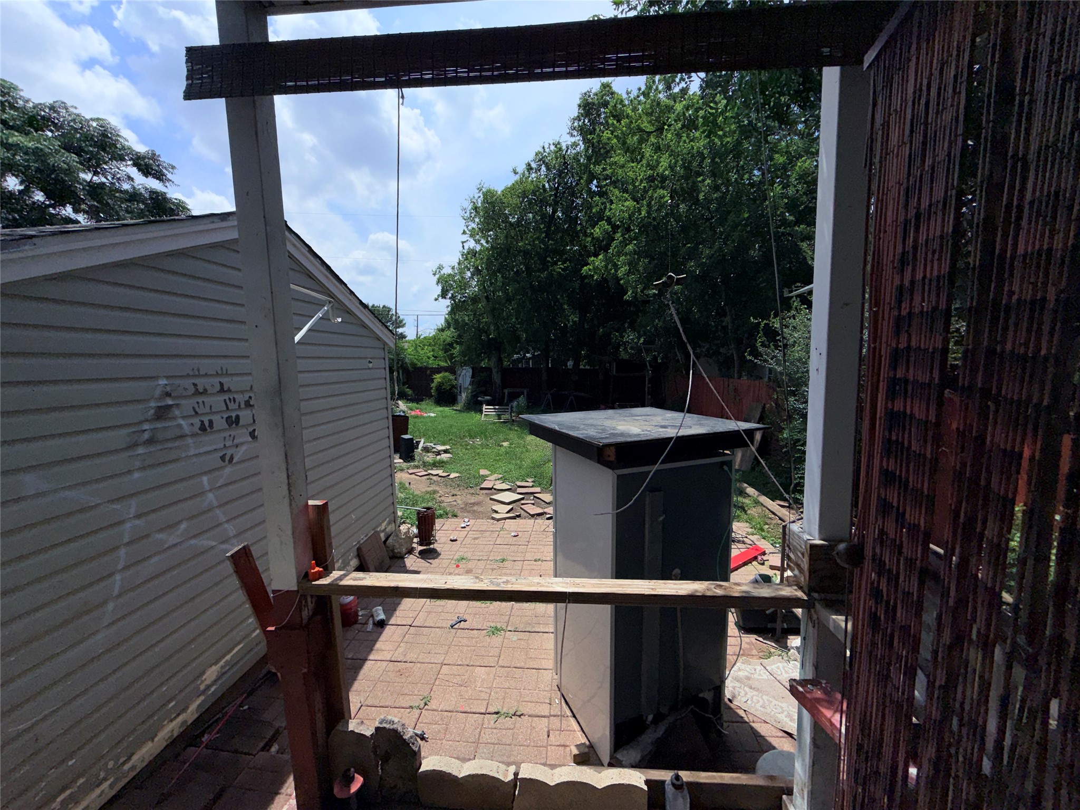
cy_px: 405
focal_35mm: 14
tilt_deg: -5.9
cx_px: 540
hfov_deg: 102.1
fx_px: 437
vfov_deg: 85.7
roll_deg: +1.8
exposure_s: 1/4425
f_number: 2.2
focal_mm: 2.22
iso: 16
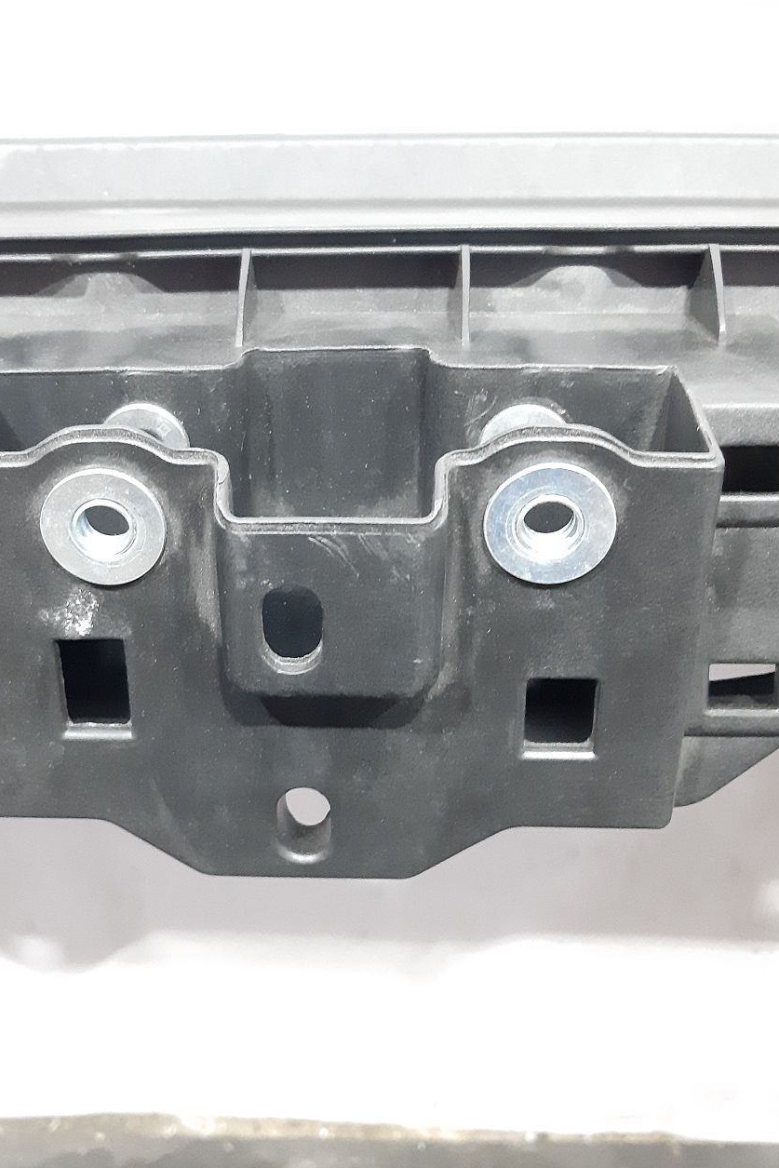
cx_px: 286
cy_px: 578
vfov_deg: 50.7
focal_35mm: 38
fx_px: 1233
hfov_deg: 34.9
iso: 800
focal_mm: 3.93
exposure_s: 1/25
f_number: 1.7
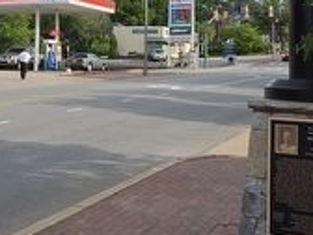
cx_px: 67
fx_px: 561
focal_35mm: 62
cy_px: -2
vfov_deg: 22.7
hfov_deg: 30.5
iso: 100
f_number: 2.2
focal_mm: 2.2
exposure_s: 1/2246
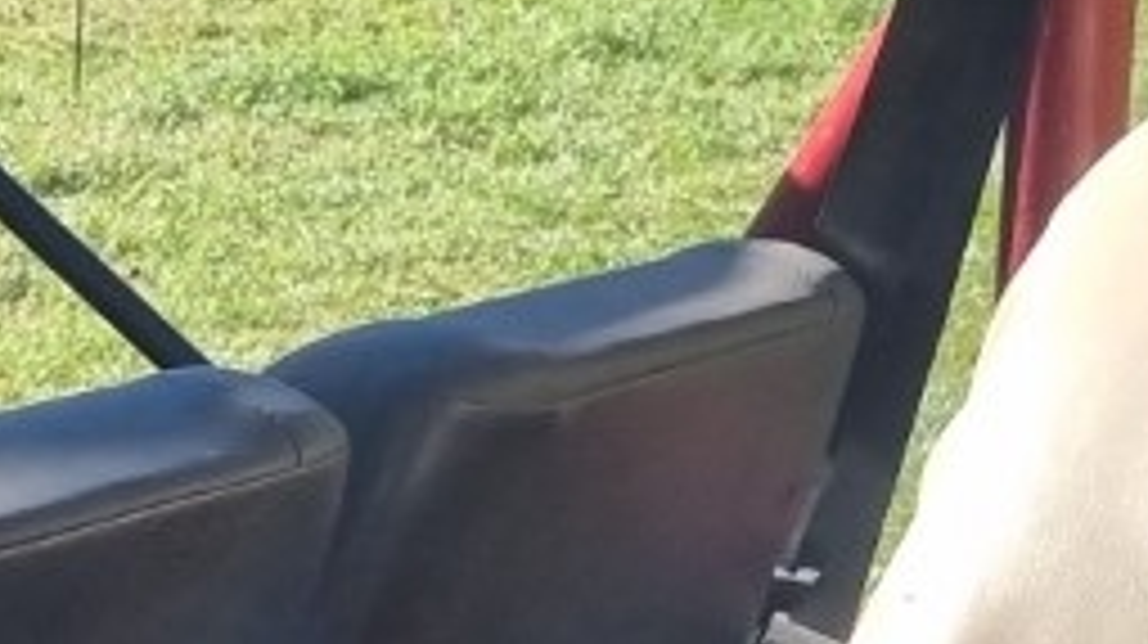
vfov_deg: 7.4
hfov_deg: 12.3
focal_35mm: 160
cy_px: 991
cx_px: -945
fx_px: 4867
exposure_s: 1/956
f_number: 1.8
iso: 50
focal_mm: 5.4
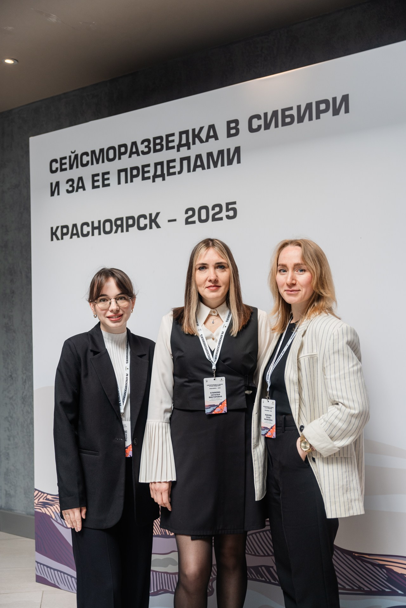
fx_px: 673
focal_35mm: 40
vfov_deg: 48.7
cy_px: 304
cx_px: 203
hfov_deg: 33.6
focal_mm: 39.8
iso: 200
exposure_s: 1/125
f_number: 2.8
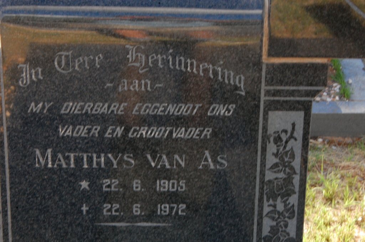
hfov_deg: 17.5
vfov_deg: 11.7
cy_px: 121
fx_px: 1185
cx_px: 182
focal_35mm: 117
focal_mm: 78
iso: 900
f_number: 22
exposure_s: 1/30
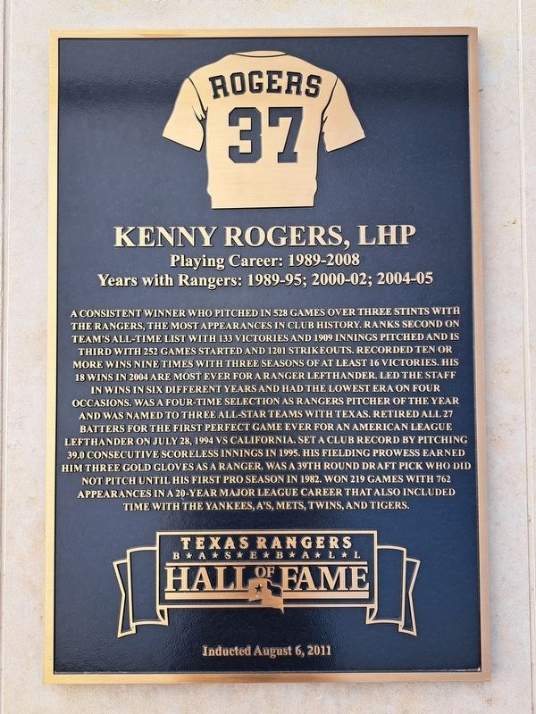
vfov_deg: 71.6
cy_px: 357
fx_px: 495
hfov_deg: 56.8
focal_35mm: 24
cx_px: 268
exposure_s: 1/225
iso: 50
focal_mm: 5.23
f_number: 1.8
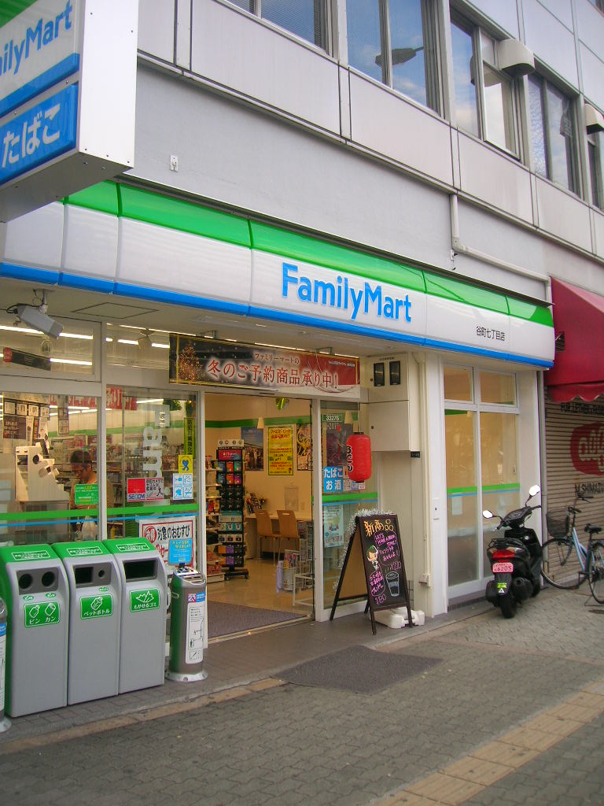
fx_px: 791
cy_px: 403
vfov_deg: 54.0
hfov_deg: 41.8
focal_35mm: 34
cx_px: 302
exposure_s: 1/55.7
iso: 50
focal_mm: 5.7
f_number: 2.9
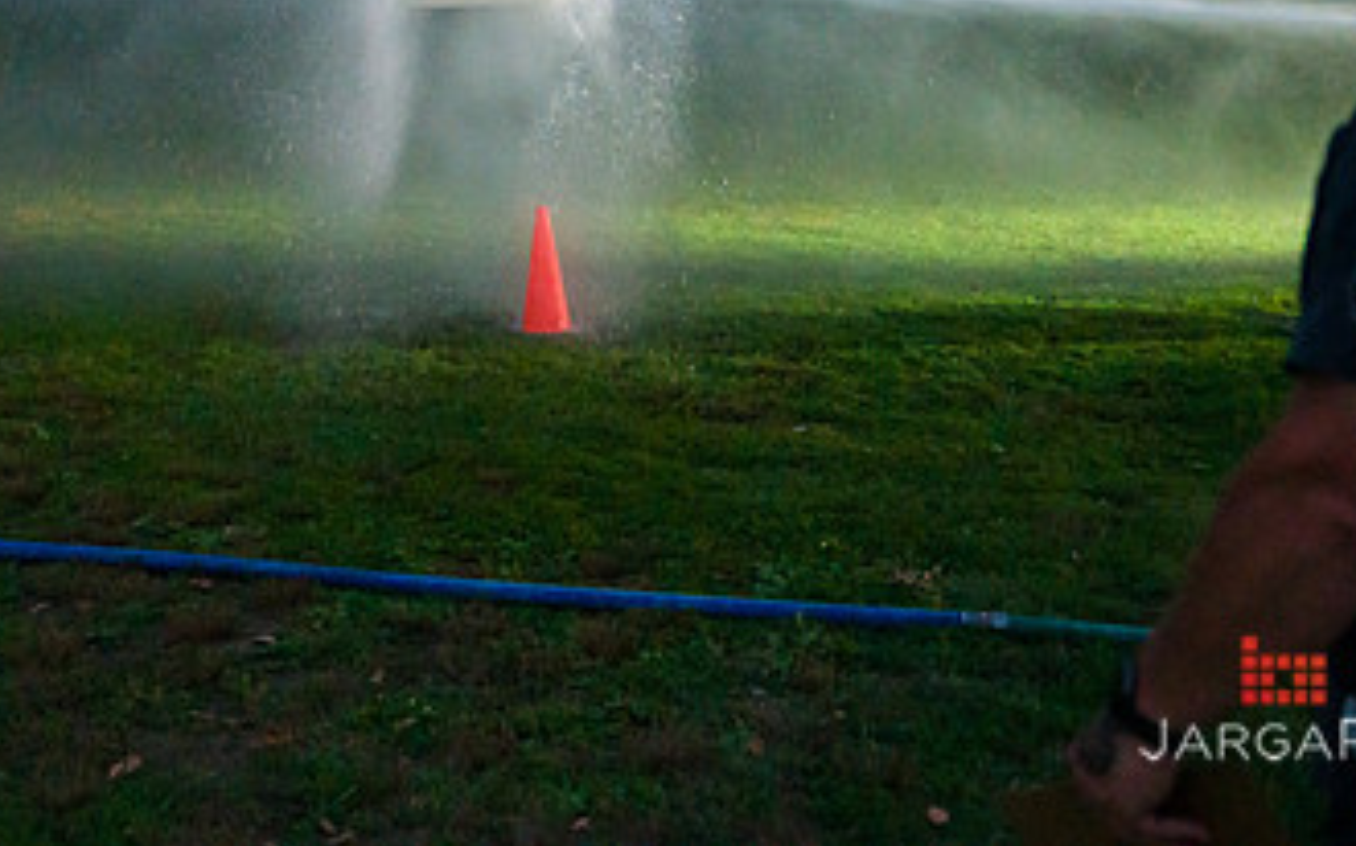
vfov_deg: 28.5
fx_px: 1589
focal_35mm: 43
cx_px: 341
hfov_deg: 44.7
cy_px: 57
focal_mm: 24
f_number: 3.2
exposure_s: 1/200
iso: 6400
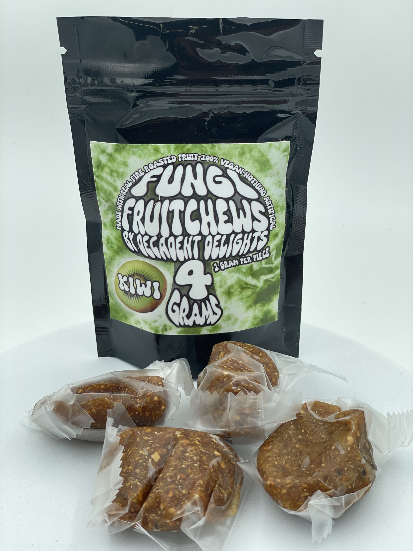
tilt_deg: -31.6
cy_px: 276
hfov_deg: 28.0
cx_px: 206
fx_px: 827
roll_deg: -0.3
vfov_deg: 36.8
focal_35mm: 52
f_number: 2
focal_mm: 6
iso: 25
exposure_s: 1/209
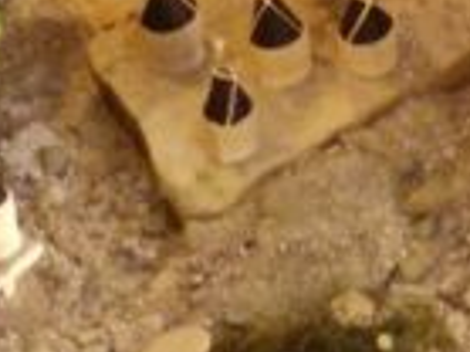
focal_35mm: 398
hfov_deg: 4.9
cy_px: -379
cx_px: 1052
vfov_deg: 3.7
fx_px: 5399
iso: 640
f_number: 2.4
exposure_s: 1/20
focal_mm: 7.48
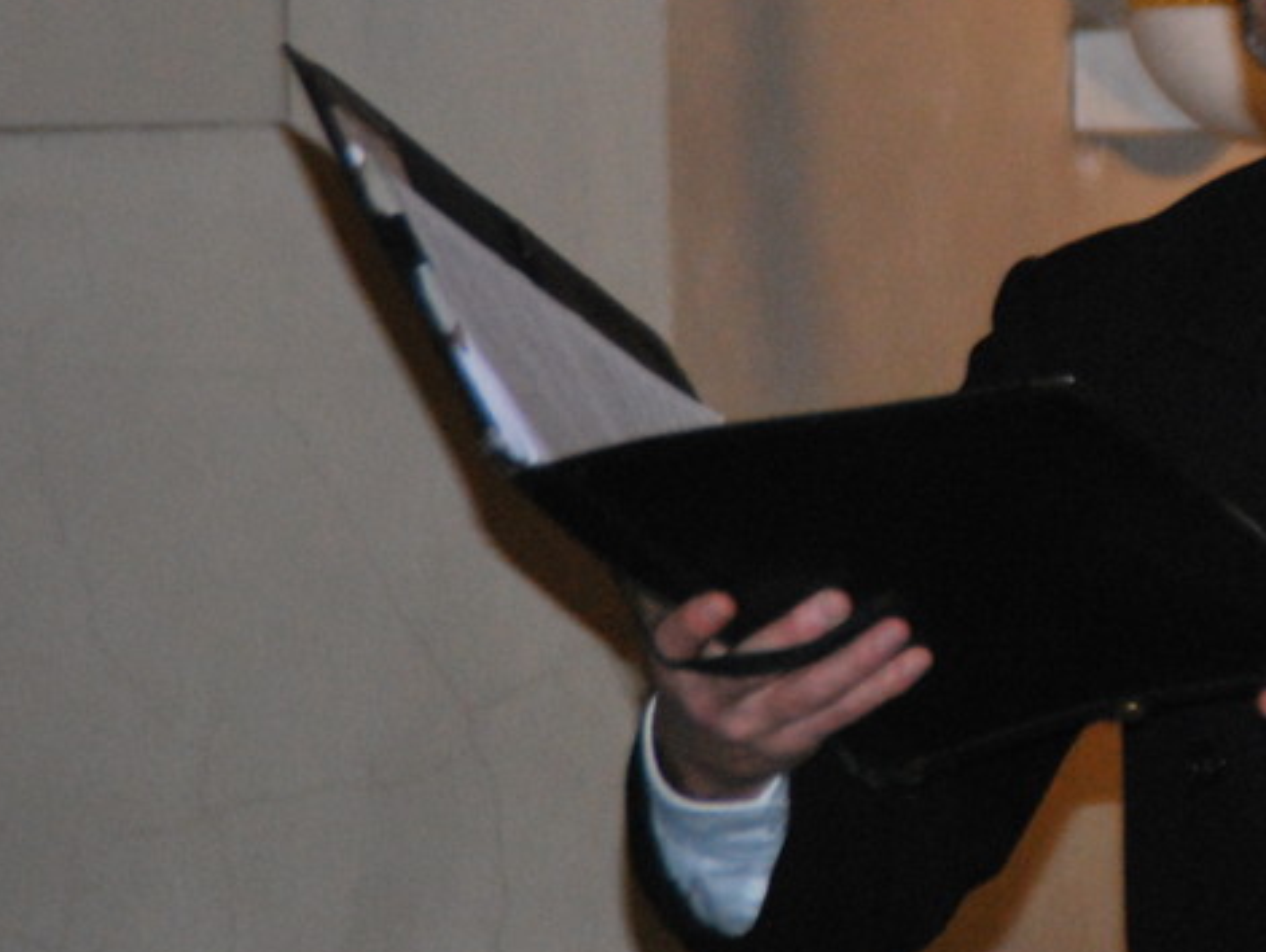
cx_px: 1235
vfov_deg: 2.4
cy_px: 106
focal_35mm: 612
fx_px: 22400
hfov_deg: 3.2
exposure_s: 1/60
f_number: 6.3
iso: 1600
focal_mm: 200
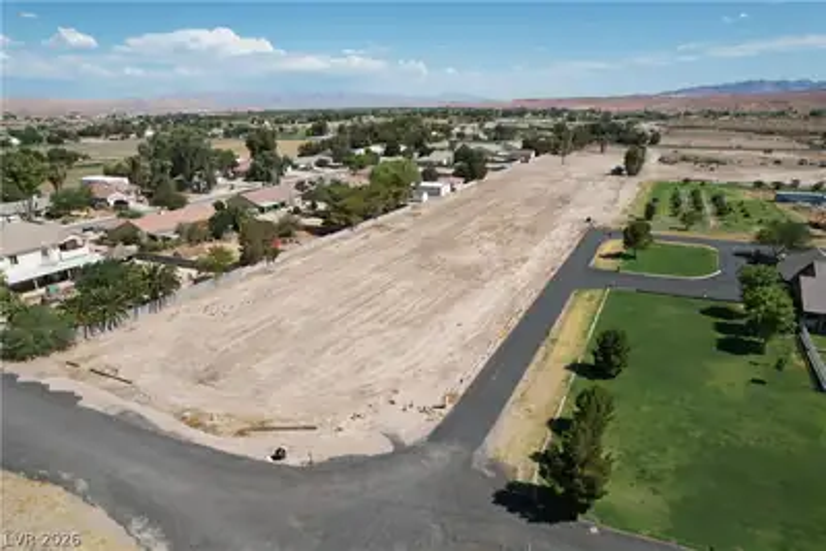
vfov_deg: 57.3
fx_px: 505
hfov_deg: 78.6
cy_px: 276
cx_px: 413
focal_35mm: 22
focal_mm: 8.38
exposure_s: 1/2500
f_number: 2.8
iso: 110
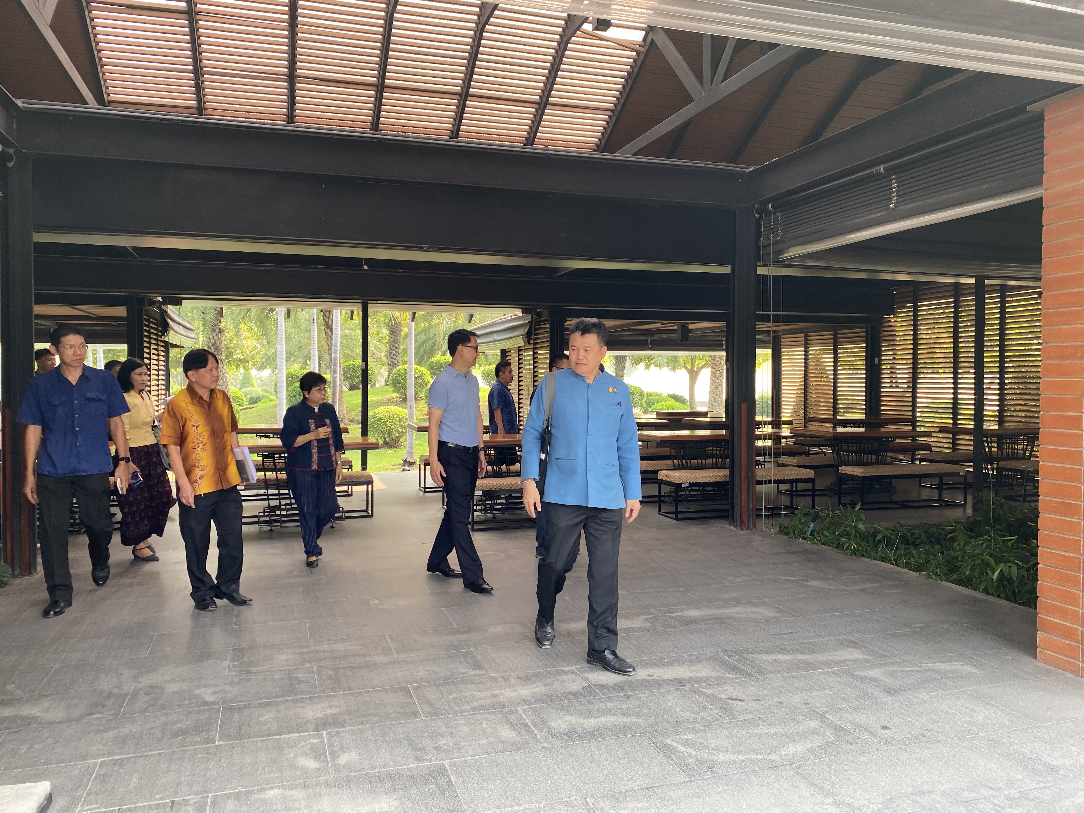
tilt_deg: -1.5
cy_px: 406
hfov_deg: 67.3
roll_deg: -0.2
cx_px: 542
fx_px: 814
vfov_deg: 53.1
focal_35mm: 26
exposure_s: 1/122
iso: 64
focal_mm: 4.25
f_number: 1.8
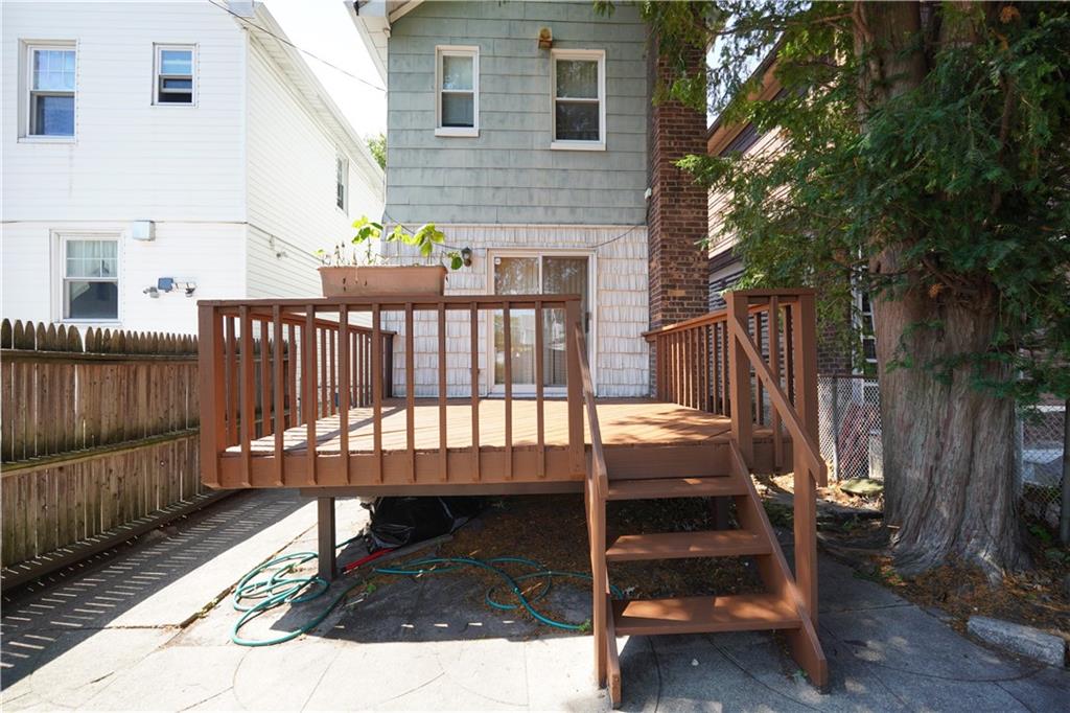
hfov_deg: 100.4
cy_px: 356
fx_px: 446
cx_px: 535
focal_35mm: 15
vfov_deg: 77.3
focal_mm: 10
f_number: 4.5
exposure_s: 1/125
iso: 100
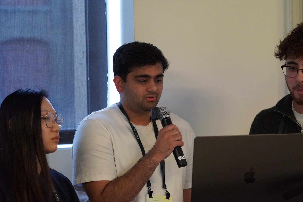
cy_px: 101
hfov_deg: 18.2
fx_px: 947
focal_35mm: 112
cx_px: 152
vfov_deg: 12.2
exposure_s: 1/160
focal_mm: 75
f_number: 4
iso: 6400
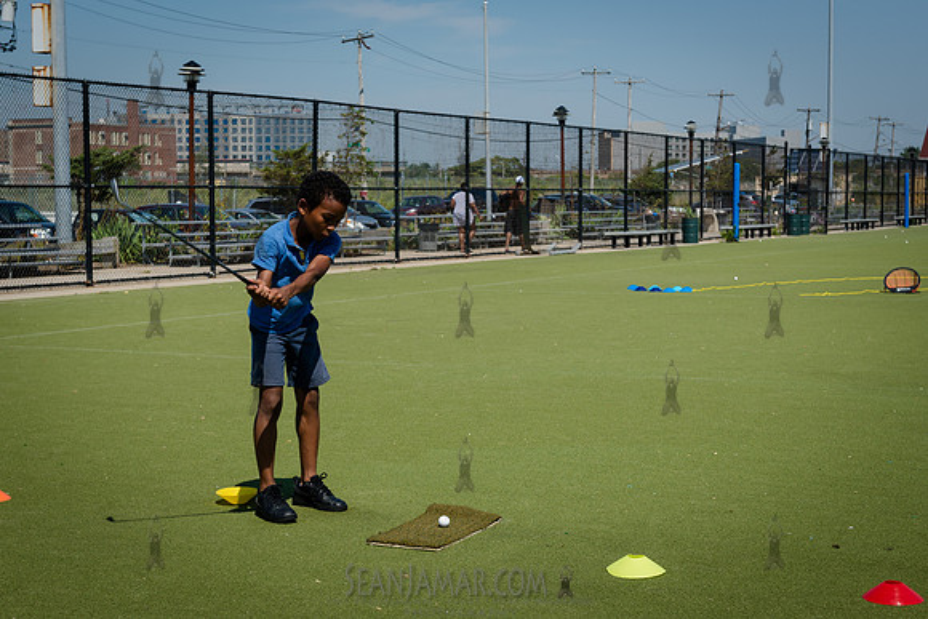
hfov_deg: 31.9
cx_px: 432
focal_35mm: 63
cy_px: 325
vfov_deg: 21.6
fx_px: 1624
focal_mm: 48
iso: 100
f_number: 5
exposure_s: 1/800
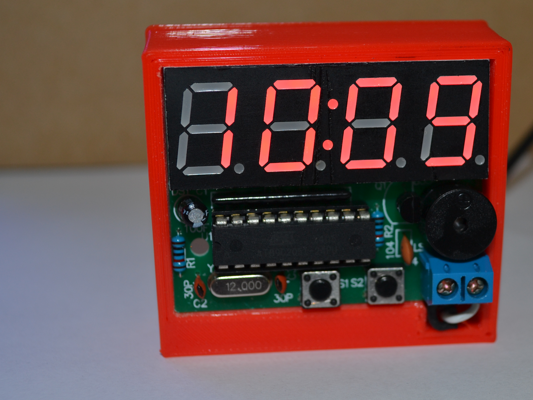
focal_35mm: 72
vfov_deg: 20.4
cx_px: 340
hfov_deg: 26.9
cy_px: 187
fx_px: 1109
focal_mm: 32
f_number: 4.8
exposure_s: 1/60
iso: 140
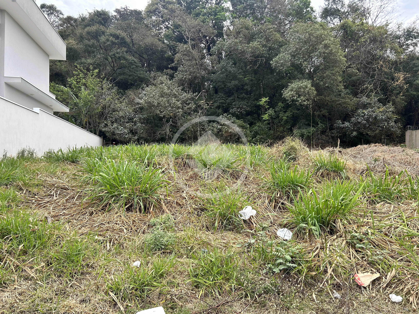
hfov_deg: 67.3
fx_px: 315
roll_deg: +0.4
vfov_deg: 53.1
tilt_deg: +0.3
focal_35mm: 26
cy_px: 157
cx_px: 210
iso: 50
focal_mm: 5.7
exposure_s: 1/342
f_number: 1.5
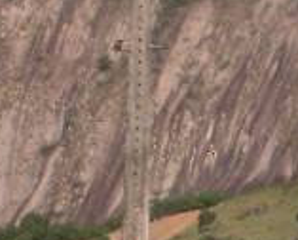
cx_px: 412
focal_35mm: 229
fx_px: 2022
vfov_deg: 6.6
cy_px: 480
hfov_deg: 8.3
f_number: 4.6
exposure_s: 1/2000
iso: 100
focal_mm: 6.3
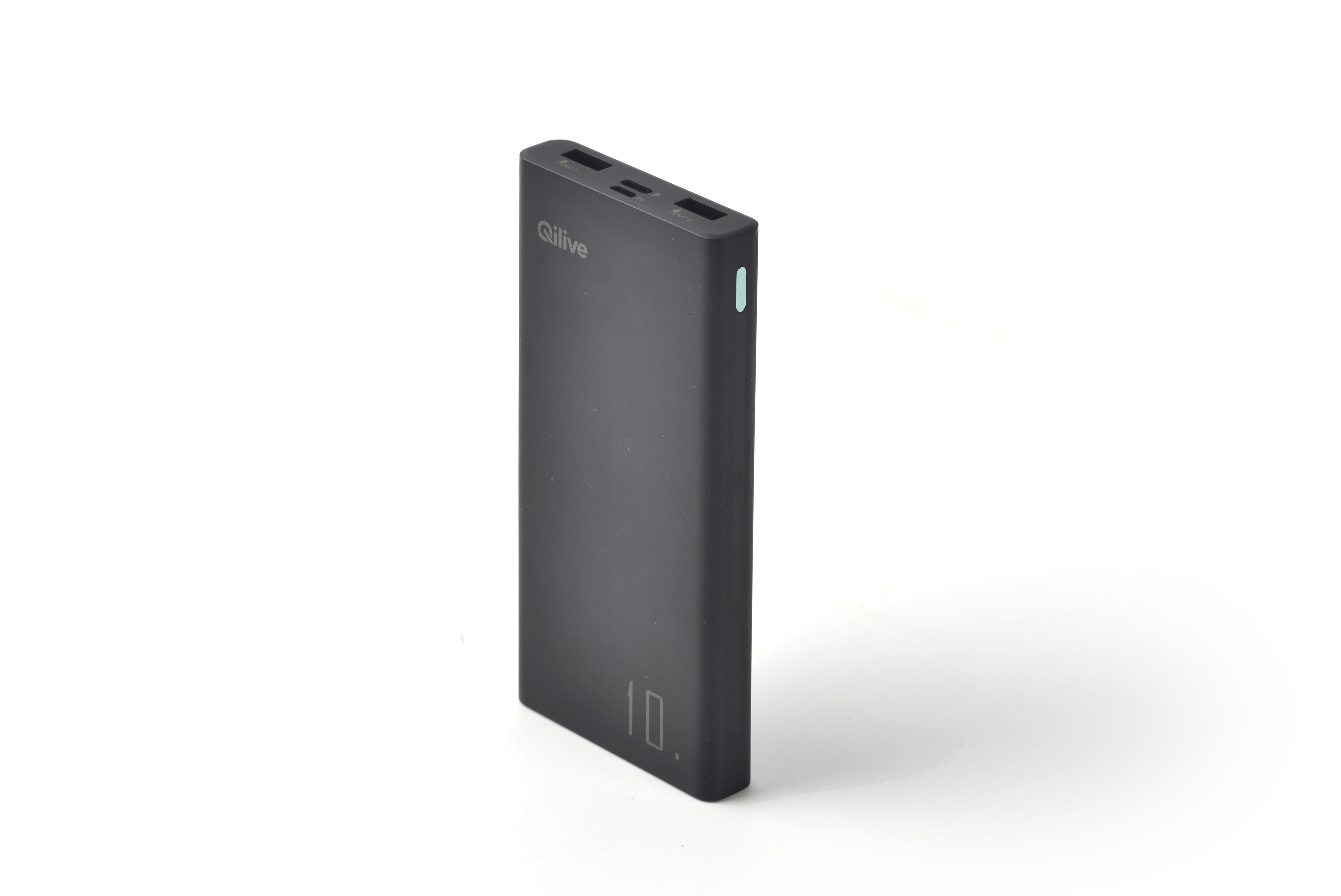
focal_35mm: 105
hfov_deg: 19.4
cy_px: 448
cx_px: 670
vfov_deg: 13.1
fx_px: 3913
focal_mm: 105
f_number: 14
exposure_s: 1/100
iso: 71
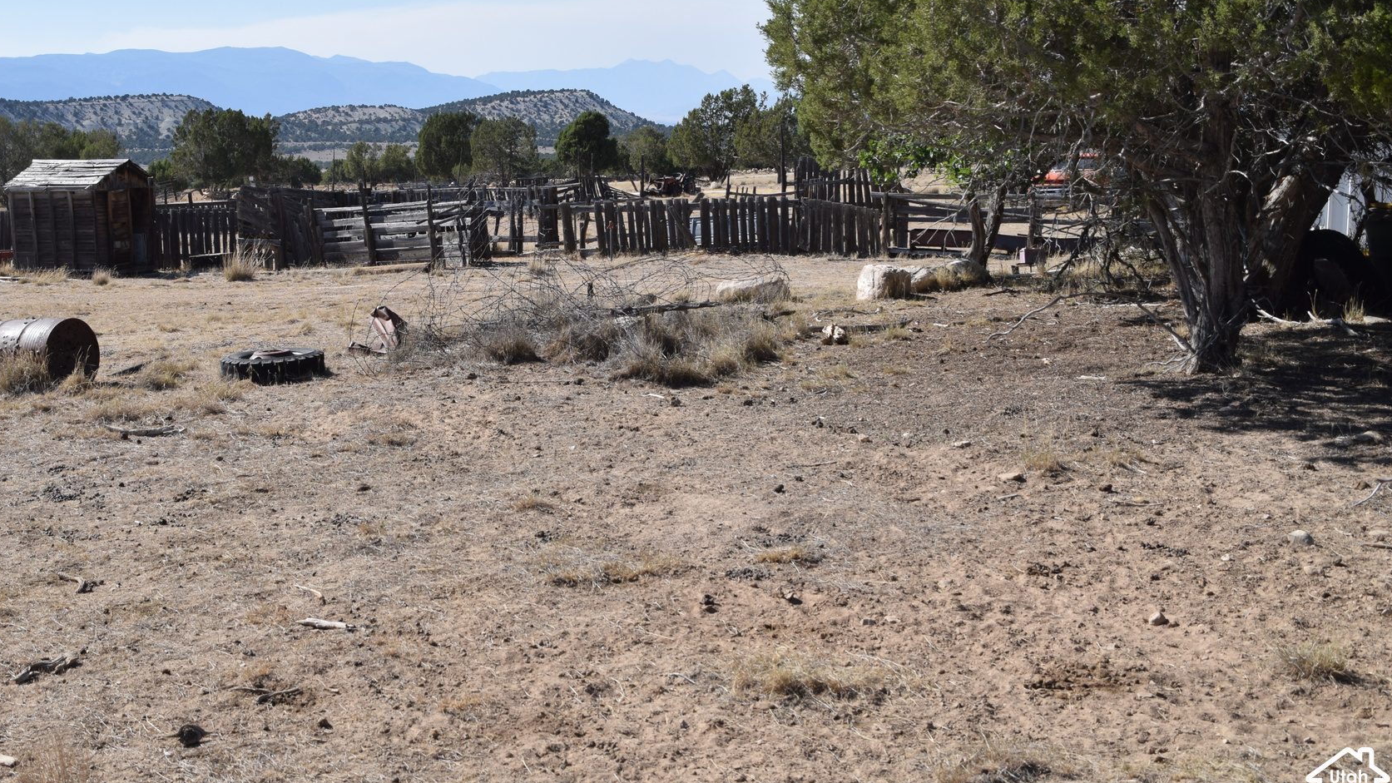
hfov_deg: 41.2
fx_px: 1845
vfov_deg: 23.9
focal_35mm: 50
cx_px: 564
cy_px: 277
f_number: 8
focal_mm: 26
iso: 100
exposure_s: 1/250
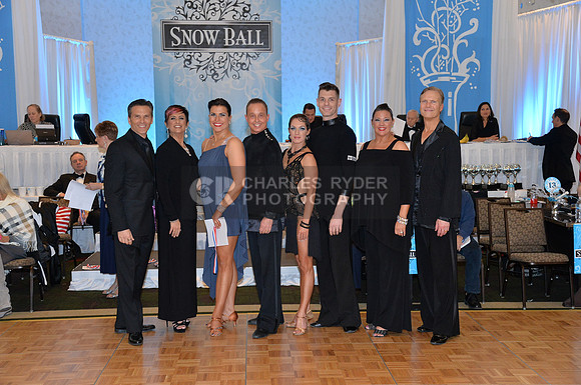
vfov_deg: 28.0
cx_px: 290
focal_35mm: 48
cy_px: 192
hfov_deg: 41.2
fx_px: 774
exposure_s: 1/250
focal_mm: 48
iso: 2500
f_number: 5.6
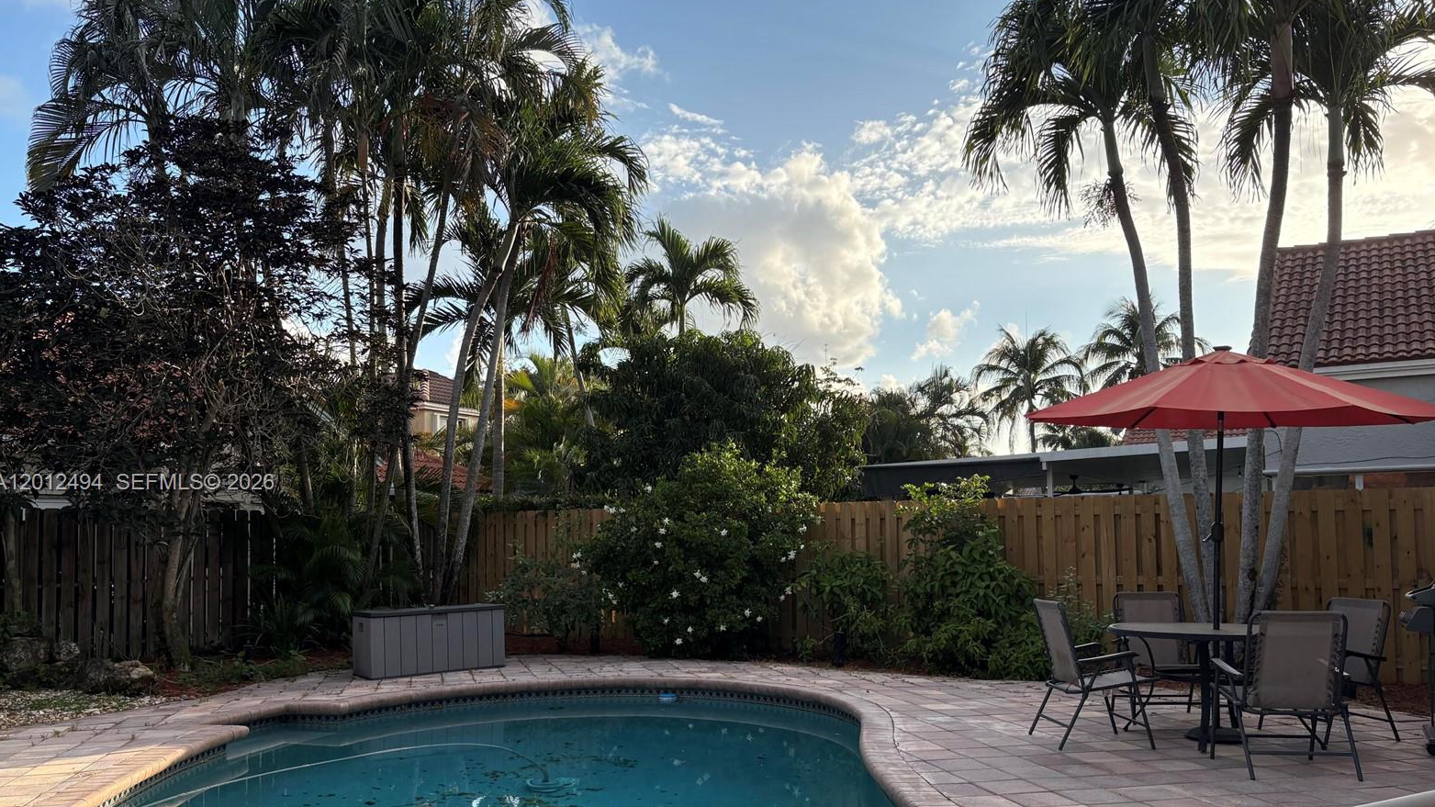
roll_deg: +0.7
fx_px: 1103
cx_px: 723
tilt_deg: +2.7
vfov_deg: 40.0
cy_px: 484
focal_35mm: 29
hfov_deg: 66.1
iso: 64
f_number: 1.6
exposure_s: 1/1799
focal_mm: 5.96
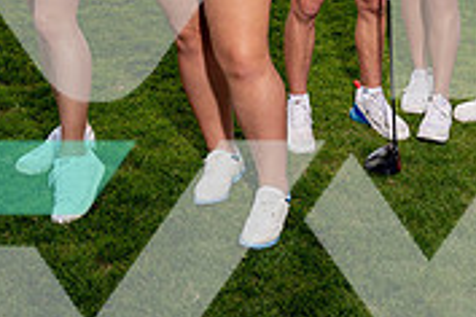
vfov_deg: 18.9
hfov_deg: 26.5
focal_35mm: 69
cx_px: 549
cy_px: -42
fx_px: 912
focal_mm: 21
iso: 100
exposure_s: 1/1000
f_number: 4
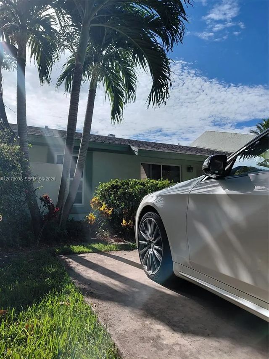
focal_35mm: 25
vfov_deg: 69.4
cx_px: 134
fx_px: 259
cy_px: 180
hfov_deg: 54.9
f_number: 1.8
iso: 50
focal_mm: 4.69
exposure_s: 1/4472
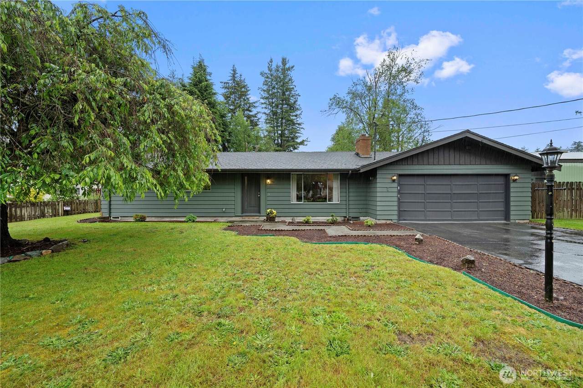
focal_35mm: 14
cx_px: 292
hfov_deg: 104.3
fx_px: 227
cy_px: 194
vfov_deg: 81.2
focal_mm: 14
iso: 200
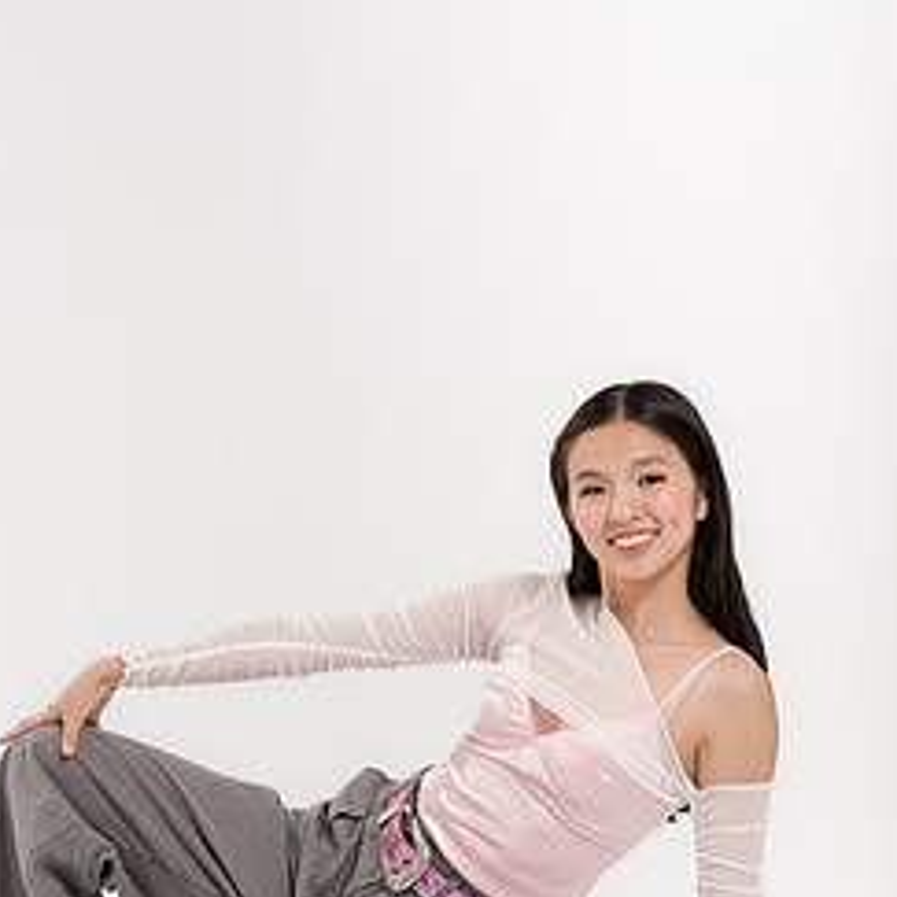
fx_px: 2492
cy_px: 735
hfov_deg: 20.4
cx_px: 384
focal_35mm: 85
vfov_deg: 20.2
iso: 400
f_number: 9
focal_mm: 54
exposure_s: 1/200
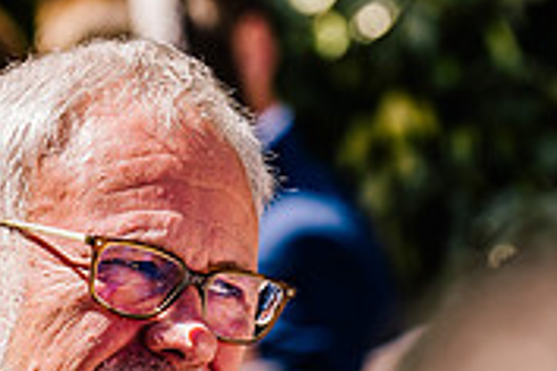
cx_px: 252
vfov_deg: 2.3
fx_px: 9128
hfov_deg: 3.5
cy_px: 322
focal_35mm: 590
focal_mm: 180
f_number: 5
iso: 320
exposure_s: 1/1000
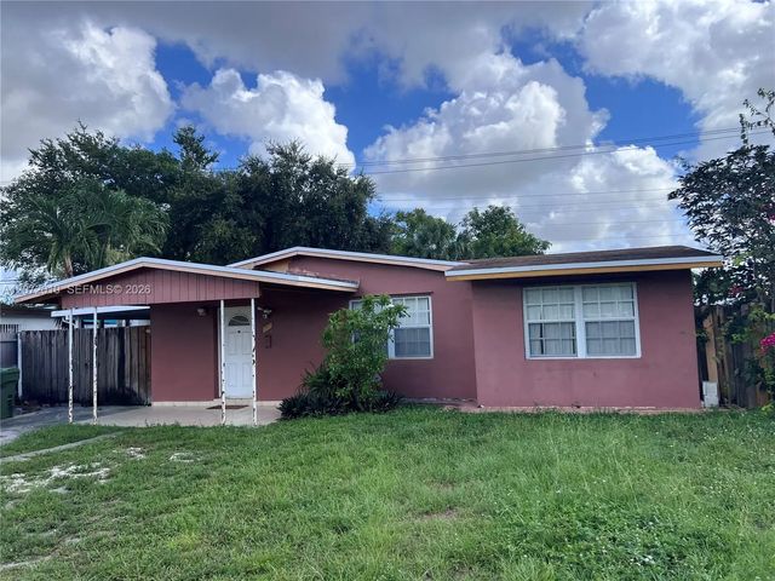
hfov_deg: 67.3
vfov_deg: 53.1
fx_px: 582
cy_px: 290
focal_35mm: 26
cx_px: 388
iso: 50
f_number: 1.5
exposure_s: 1/3460
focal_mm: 5.7
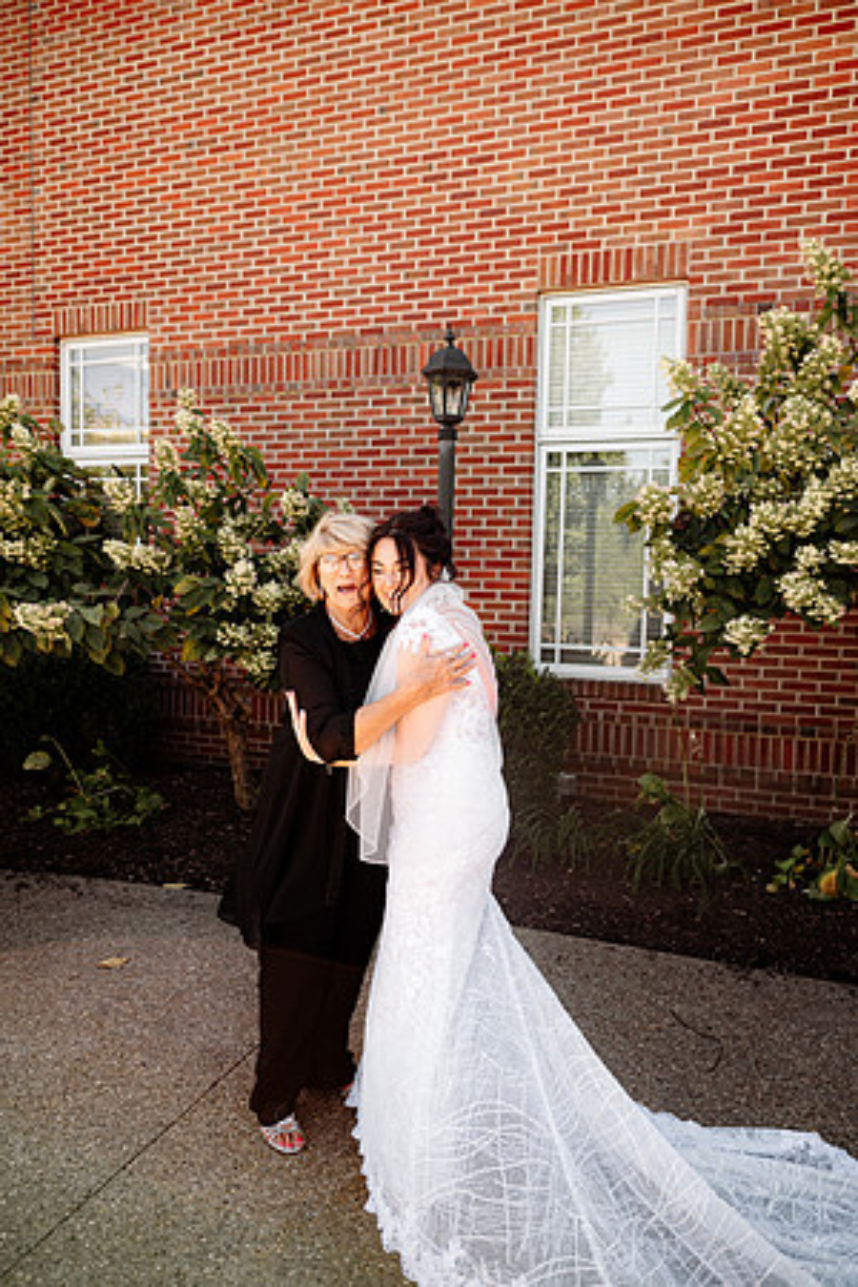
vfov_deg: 73.7
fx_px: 858
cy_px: 644
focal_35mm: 24
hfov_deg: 53.1
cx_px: 429
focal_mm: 24
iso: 250
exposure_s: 1/640
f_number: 2.8
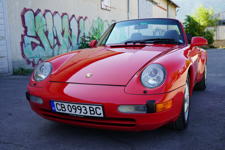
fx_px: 231
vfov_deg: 35.9
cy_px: 75
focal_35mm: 37
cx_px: 112
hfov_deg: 51.9
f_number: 5.6
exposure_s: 1/80
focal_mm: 37
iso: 100
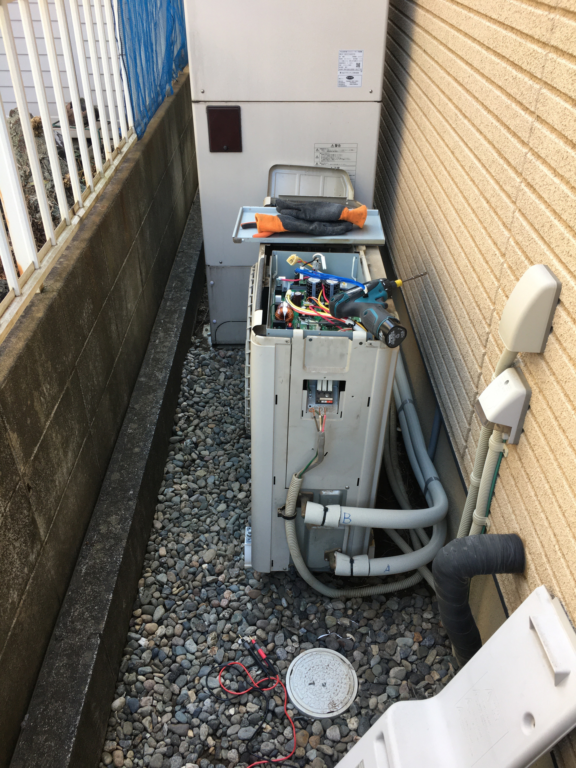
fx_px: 643
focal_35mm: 29
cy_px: 384
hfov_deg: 48.2
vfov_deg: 61.7
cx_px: 288
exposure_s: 1/120
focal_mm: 4.15
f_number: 2.2
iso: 40
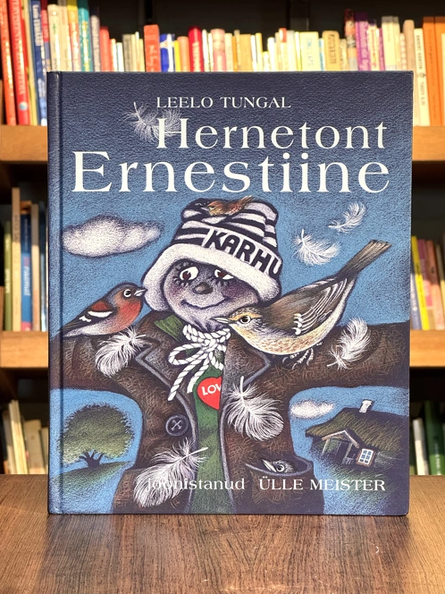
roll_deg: -0.3
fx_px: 1354
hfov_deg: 18.7
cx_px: 226
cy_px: 298
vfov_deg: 24.7
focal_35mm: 79
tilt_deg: -1.8
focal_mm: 9
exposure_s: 1/78
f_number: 2.8
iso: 250
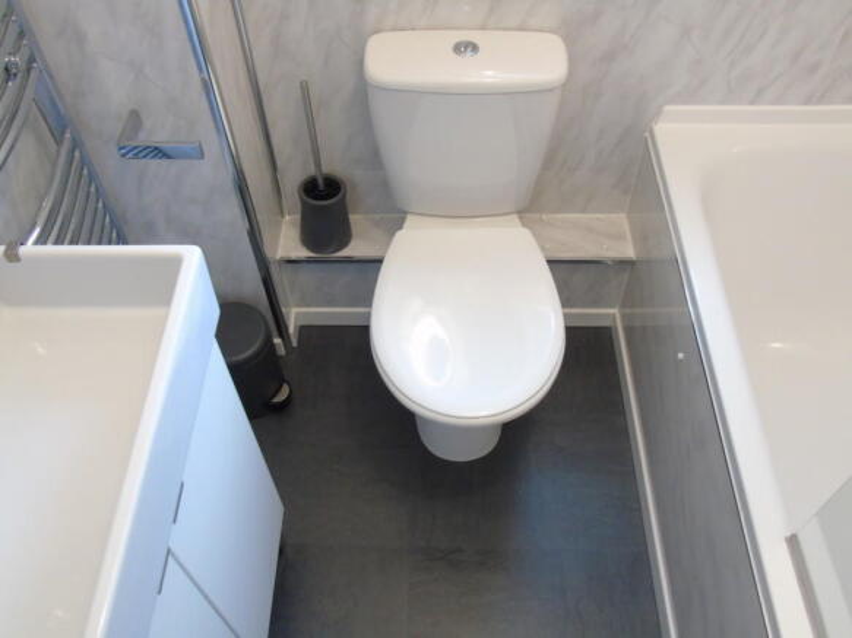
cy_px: 319
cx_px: 426
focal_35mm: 29
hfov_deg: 61.7
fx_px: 714
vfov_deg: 48.2
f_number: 3.6
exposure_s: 1/4
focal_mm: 5.2
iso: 400
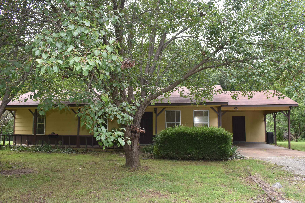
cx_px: 152
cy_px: 102
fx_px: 267
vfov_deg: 41.7
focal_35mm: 32
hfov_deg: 59.5
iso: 800
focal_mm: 21
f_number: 5.6
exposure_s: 1/125
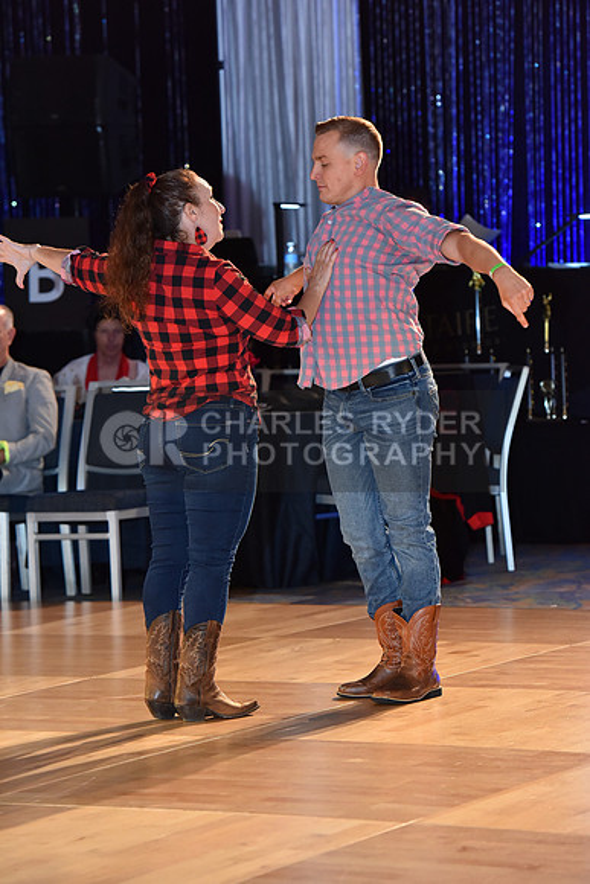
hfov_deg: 10.2
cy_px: 442
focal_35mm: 135
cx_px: 295
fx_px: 3317
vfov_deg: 15.2
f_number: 5
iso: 2000
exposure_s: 1/250
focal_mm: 135
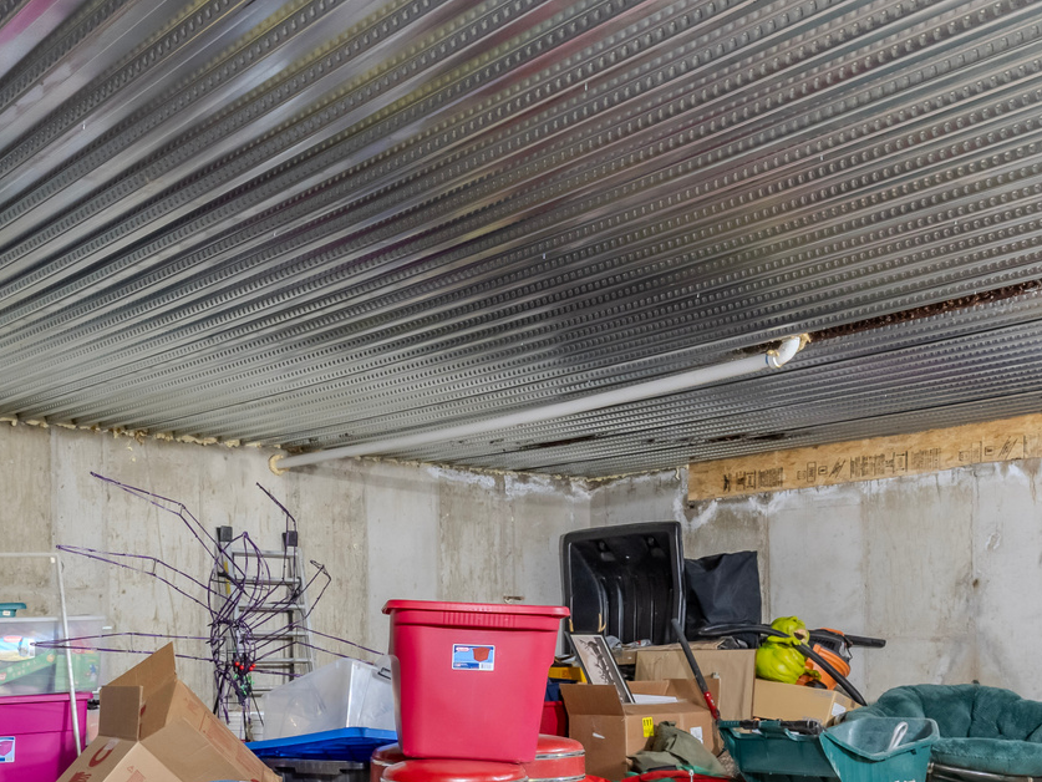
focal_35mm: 40
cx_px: 243
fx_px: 1204
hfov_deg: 45.0
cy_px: 659
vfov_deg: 34.5
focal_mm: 17
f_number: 8
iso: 1000
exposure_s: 1/30
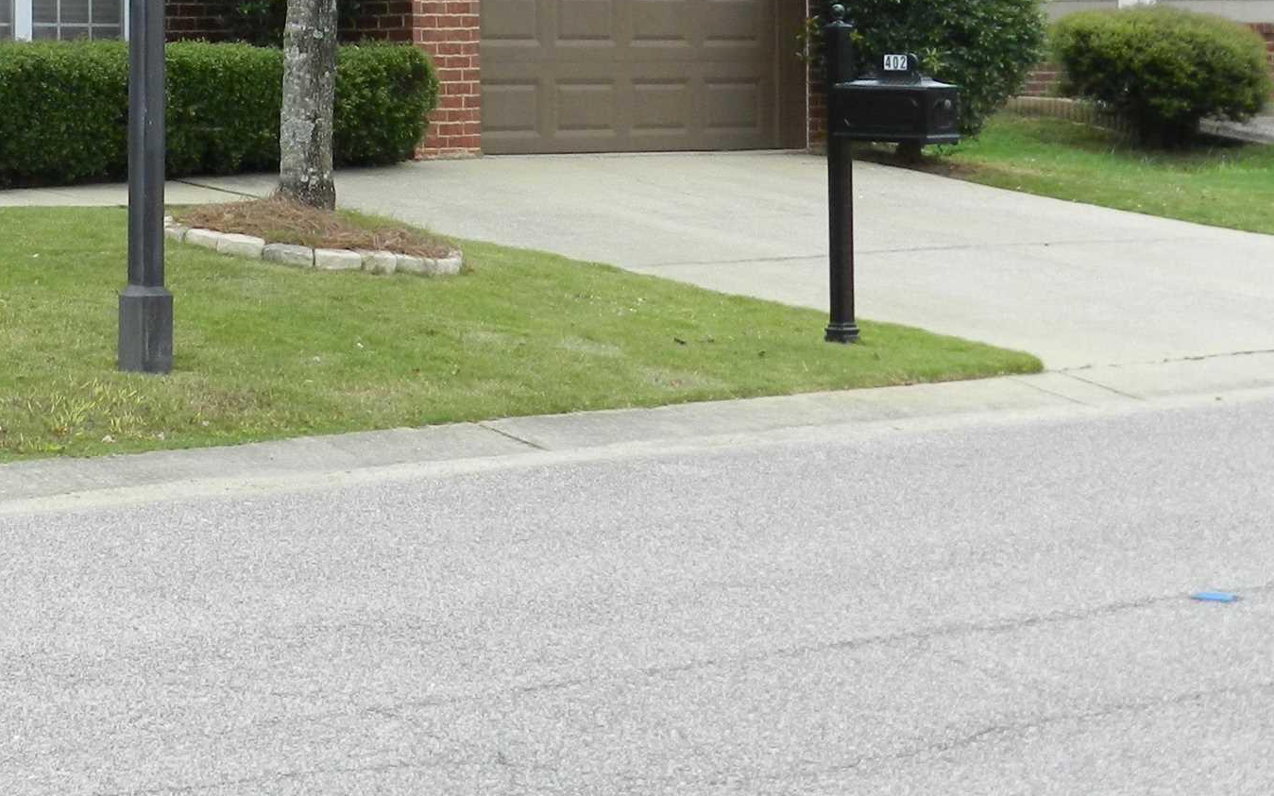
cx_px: -109
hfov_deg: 18.1
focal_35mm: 111
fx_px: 3854
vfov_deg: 11.5
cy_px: -194
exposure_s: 1/400
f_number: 4.2
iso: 160
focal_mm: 8.1
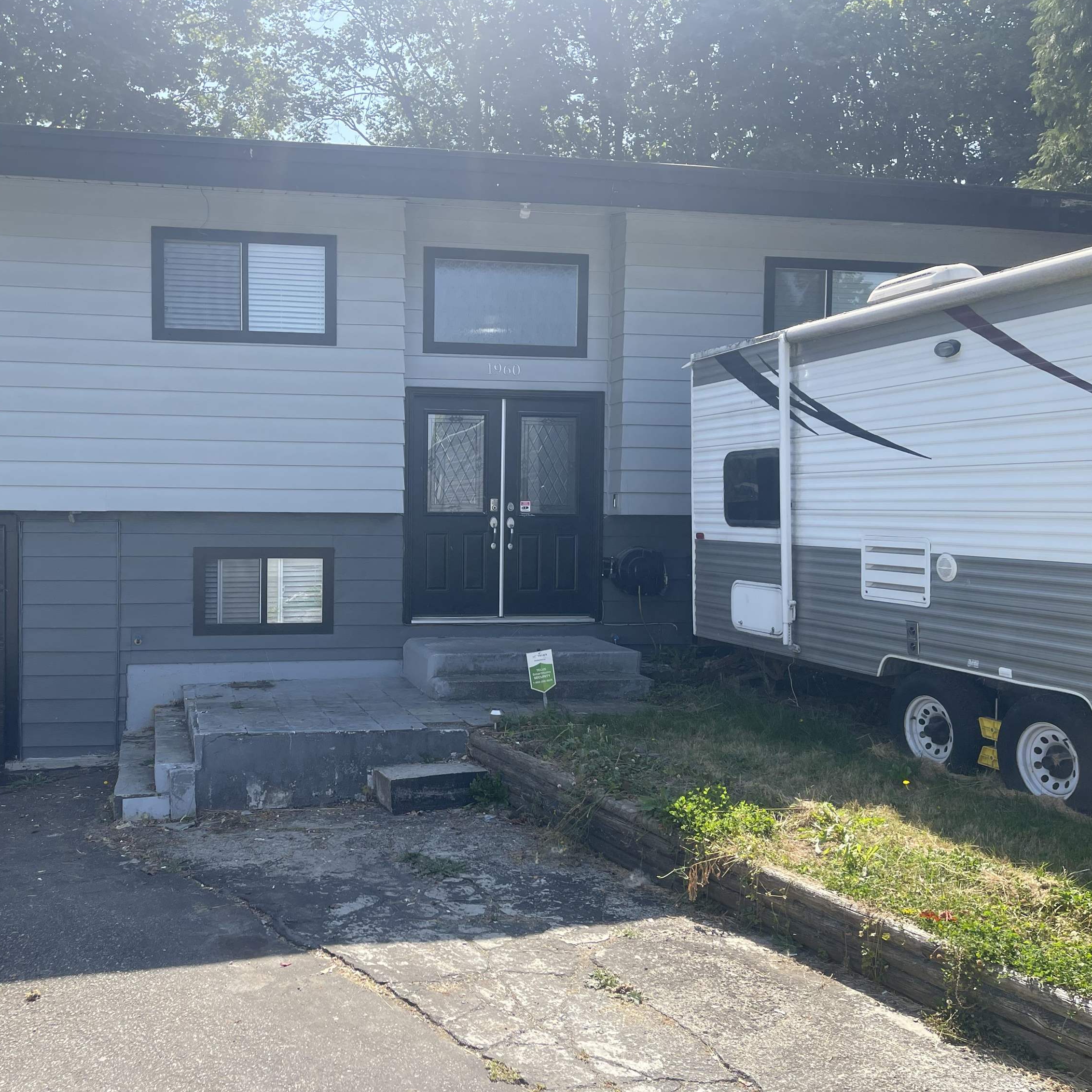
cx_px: 358
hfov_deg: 52.9
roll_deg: +0.0
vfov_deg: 54.0
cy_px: 549
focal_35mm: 30
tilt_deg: -2.6
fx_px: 1071
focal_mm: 5.1
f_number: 1.6
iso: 32
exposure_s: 1/1119
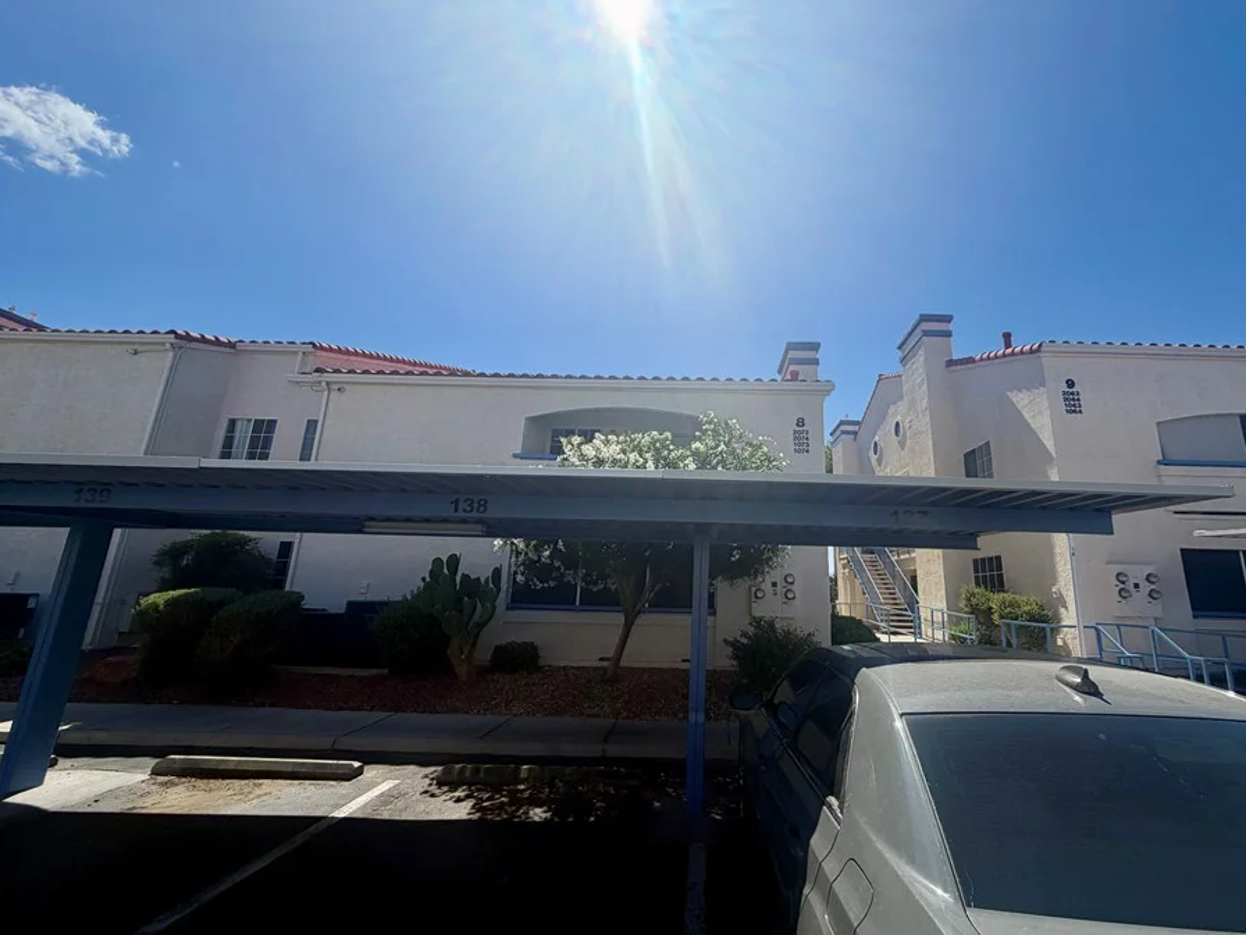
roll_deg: -2.0
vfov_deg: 78.1
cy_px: 447
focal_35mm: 16
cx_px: 705
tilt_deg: +14.9
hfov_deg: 94.0
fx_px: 576
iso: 25
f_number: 2.2
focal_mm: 2.22
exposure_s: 1/1698
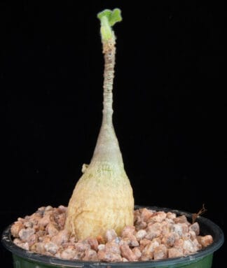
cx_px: 166
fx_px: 820
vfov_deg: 18.6
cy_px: 140
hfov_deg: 15.7
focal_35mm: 101
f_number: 36
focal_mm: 60
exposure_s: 6
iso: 100
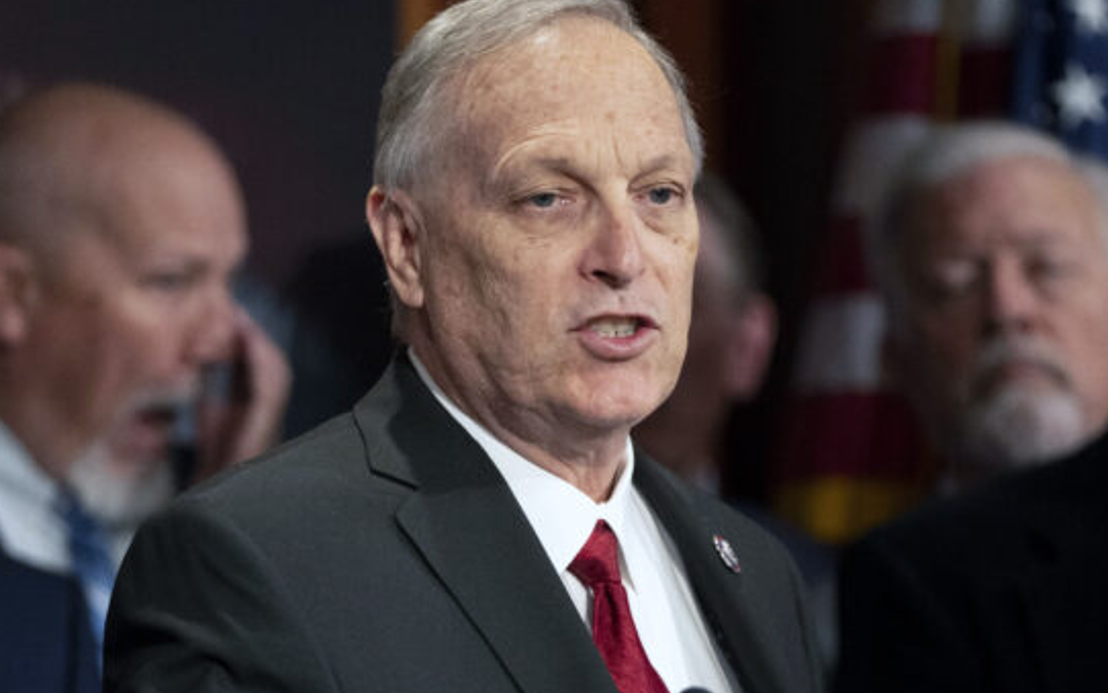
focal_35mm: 333
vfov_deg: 3.9
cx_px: 511
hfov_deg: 6.3
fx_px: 10058
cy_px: 620
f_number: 2.8
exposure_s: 1/640
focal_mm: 173
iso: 4000
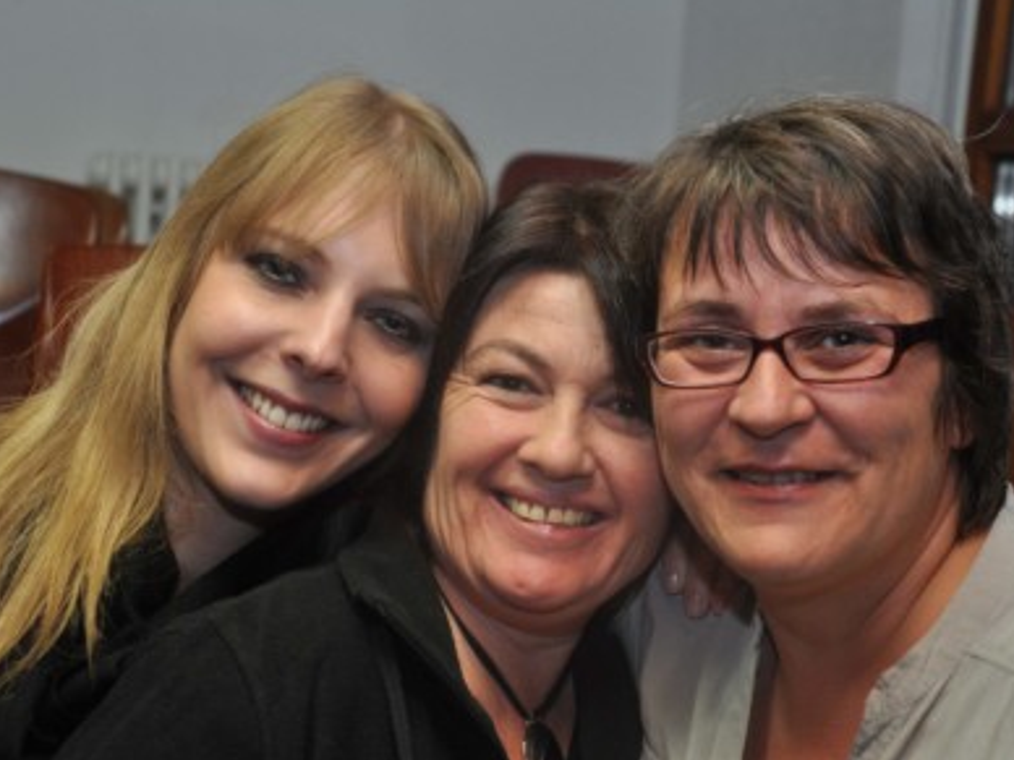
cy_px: 402
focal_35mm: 84
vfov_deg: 17.6
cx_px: 557
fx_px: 2449
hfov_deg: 23.4
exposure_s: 1/60
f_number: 4.8
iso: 800
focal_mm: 45
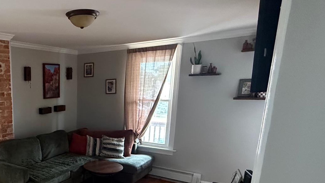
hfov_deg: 58.3
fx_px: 259
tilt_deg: -12.3
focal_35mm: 30
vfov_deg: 37.7
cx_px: 56
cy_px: 143
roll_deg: +0.6
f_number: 2.2
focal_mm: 2.22
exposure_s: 1/60
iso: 1000
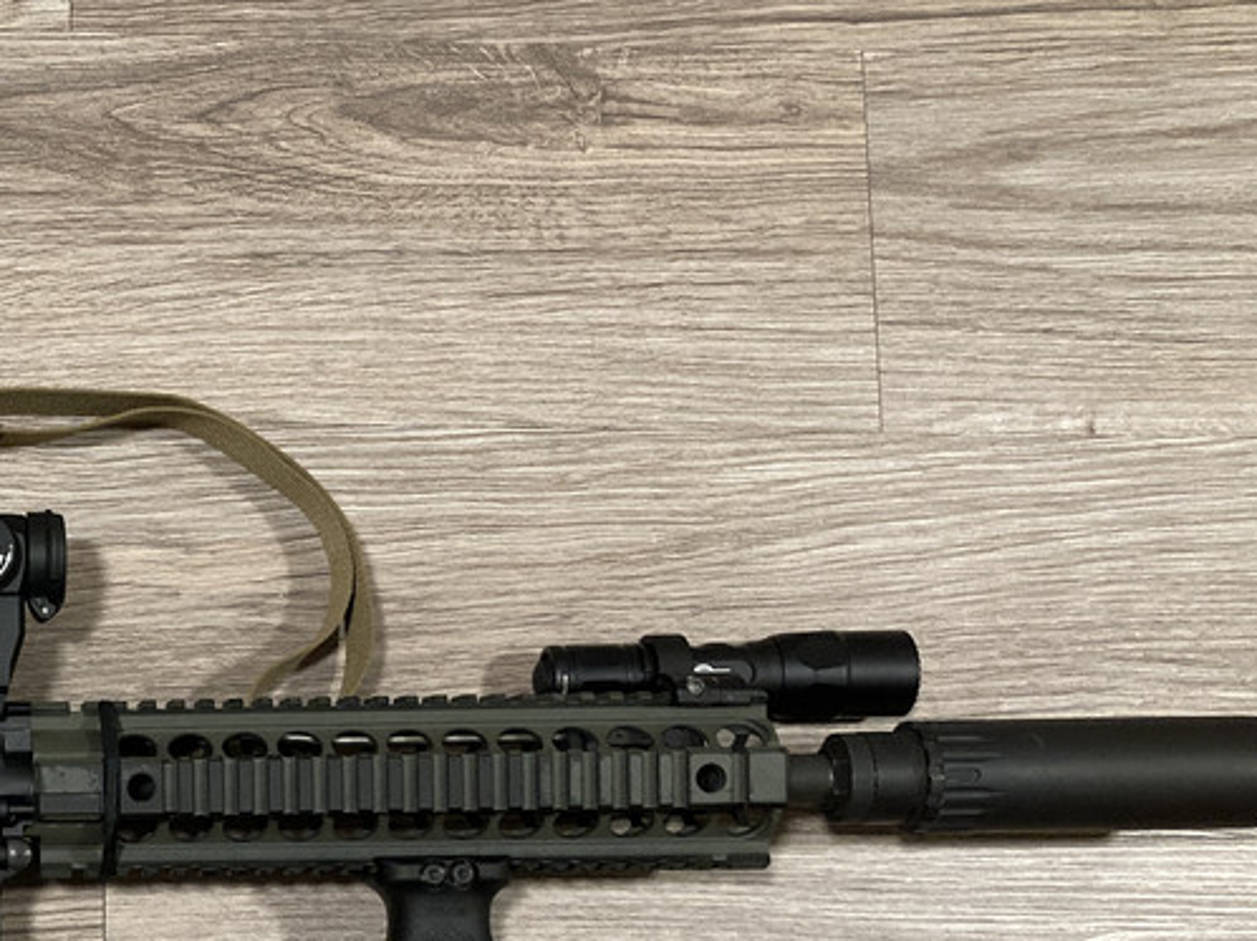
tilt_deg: -82.9
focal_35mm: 60
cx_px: -27
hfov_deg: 29.8
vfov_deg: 23.8
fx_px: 2178
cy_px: 830
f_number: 1.8
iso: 250
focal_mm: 3.99
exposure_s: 1/60
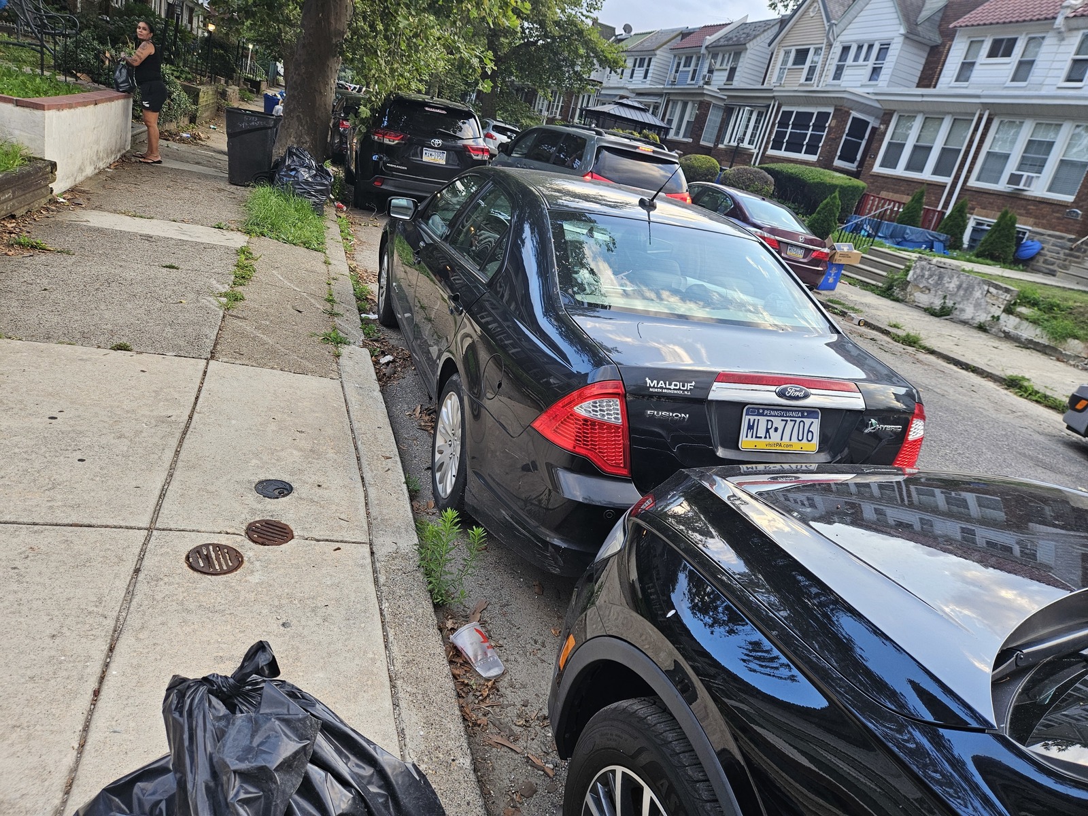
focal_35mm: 23
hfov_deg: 73.9
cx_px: 544
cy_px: 408
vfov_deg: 58.9
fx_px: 723
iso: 100
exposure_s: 1/180
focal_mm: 5.4
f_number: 1.8
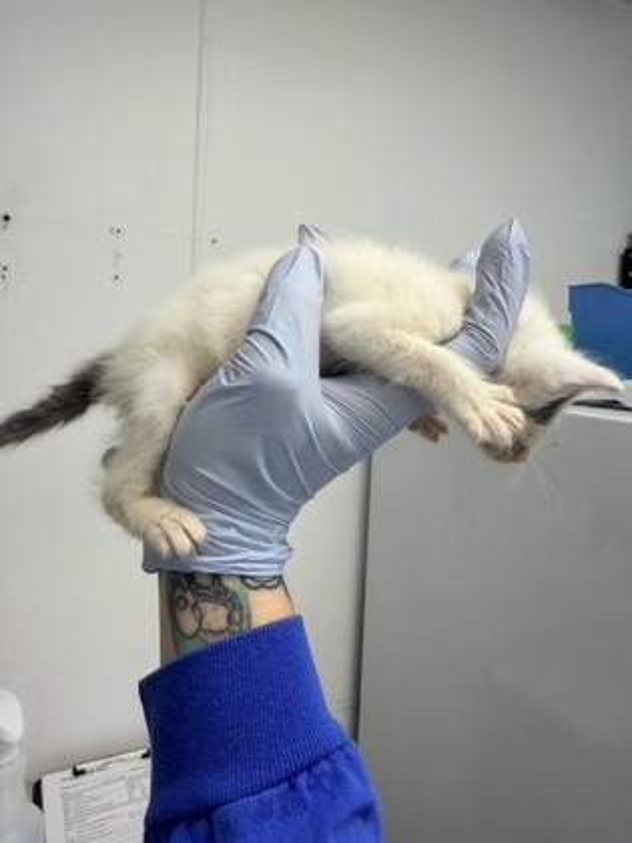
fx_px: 584
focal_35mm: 24
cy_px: 422
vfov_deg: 71.6
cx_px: 316
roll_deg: -3.3
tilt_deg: -3.9
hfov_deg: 56.8
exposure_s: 1/120
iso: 100
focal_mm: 2.22
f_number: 2.2
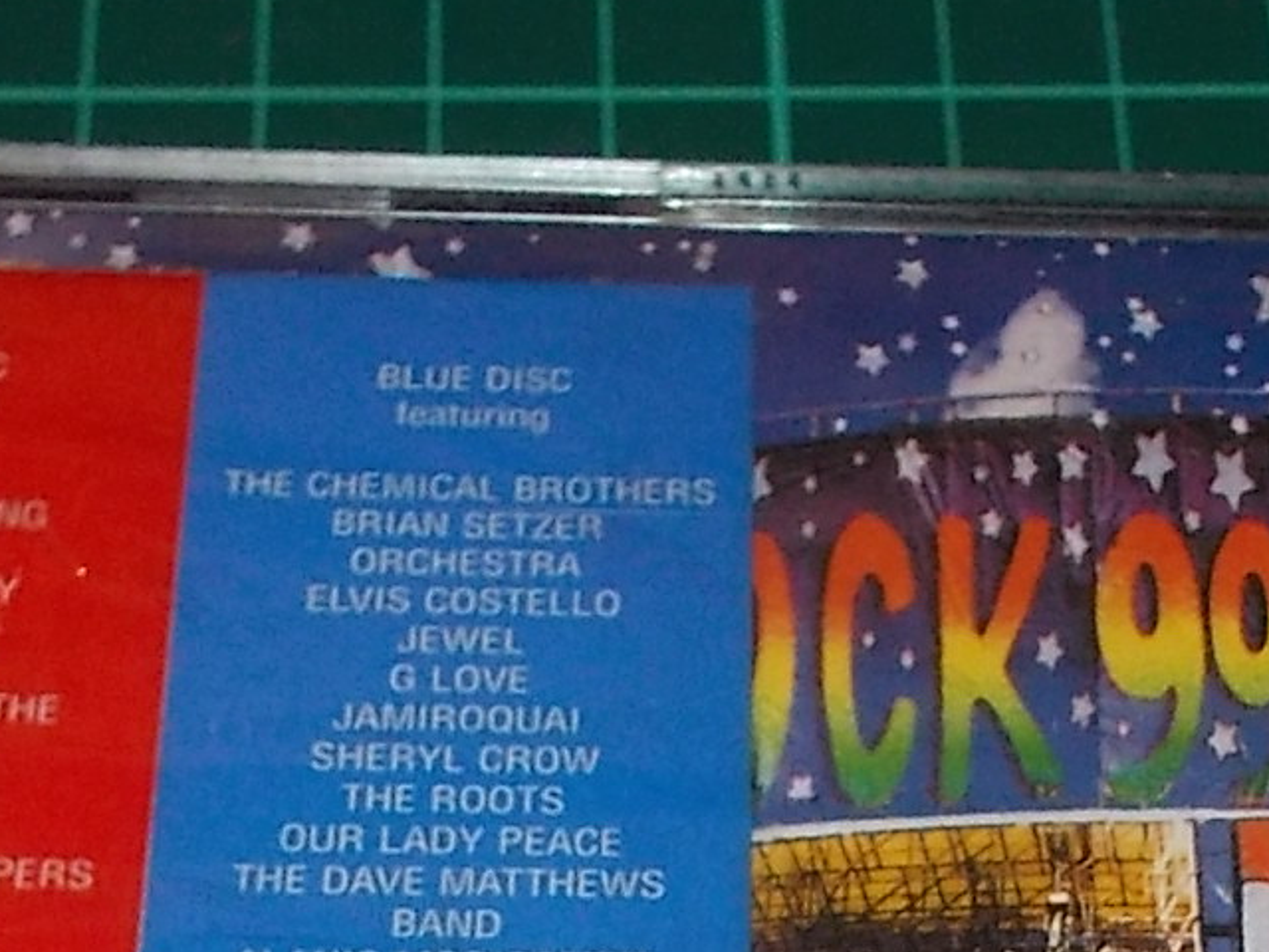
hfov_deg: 18.9
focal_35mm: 103
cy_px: 1555
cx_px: 958
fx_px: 3776
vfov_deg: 13.3
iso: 200
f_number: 3.3
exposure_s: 1/30
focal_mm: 4.1
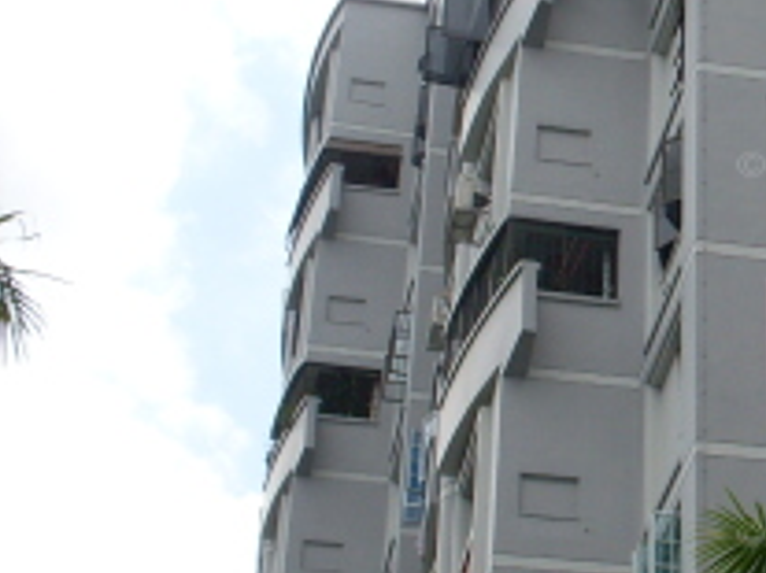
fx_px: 2234
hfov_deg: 18.1
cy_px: 170
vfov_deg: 14.6
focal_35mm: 101
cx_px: 1014
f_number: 8.4
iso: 80
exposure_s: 1/250
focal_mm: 6.3
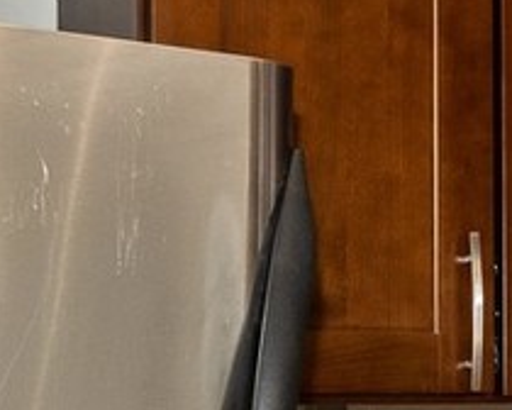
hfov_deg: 14.2
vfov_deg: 13.1
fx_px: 1758
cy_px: 444
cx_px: 989
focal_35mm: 116
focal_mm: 16
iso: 200
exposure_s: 1/20
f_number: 5.6
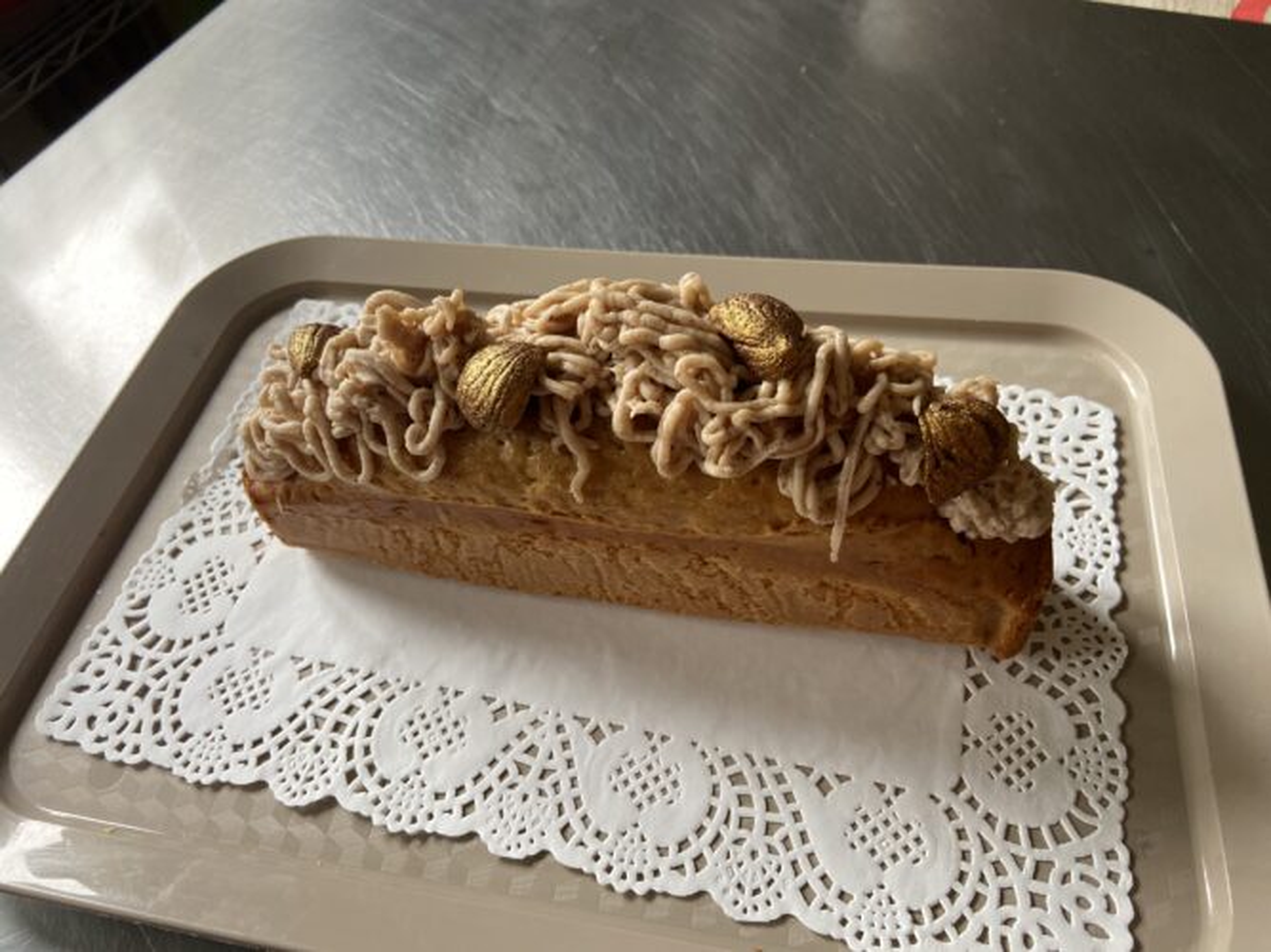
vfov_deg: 53.0
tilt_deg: -53.0
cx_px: 636
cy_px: 476
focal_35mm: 26
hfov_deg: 67.3
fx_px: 954
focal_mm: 4.25
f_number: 1.8
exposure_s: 1/121
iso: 100
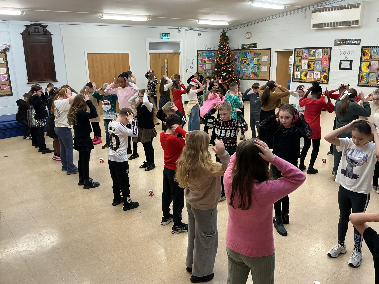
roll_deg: +1.3
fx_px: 318
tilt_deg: -16.7
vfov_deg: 48.2
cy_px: 142
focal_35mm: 29
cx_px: 190
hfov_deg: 61.7
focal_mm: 3
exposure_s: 1/50
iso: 80
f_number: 1.8
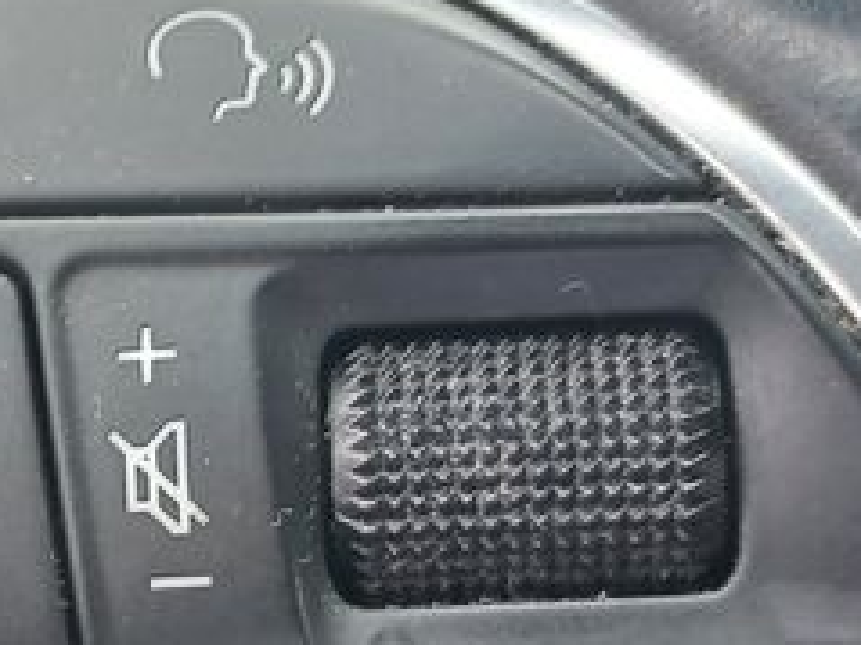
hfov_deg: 18.0
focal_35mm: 107
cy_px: 616
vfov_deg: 13.7
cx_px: 36
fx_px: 2660
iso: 40
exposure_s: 1/50
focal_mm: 4.6
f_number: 1.8
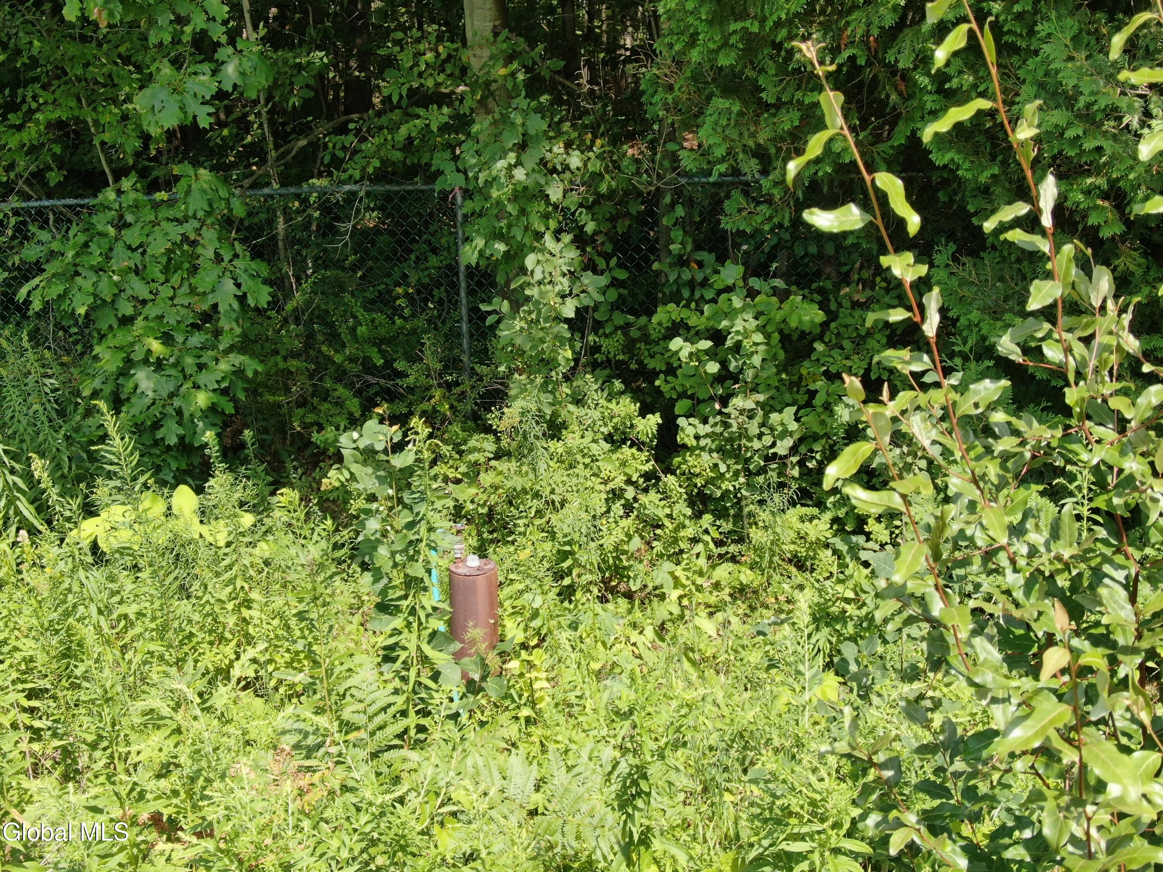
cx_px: 582
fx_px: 1613
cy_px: 436
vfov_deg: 30.3
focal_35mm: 48
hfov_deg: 39.7
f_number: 3.8
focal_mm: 8.6
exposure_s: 1/200
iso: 100
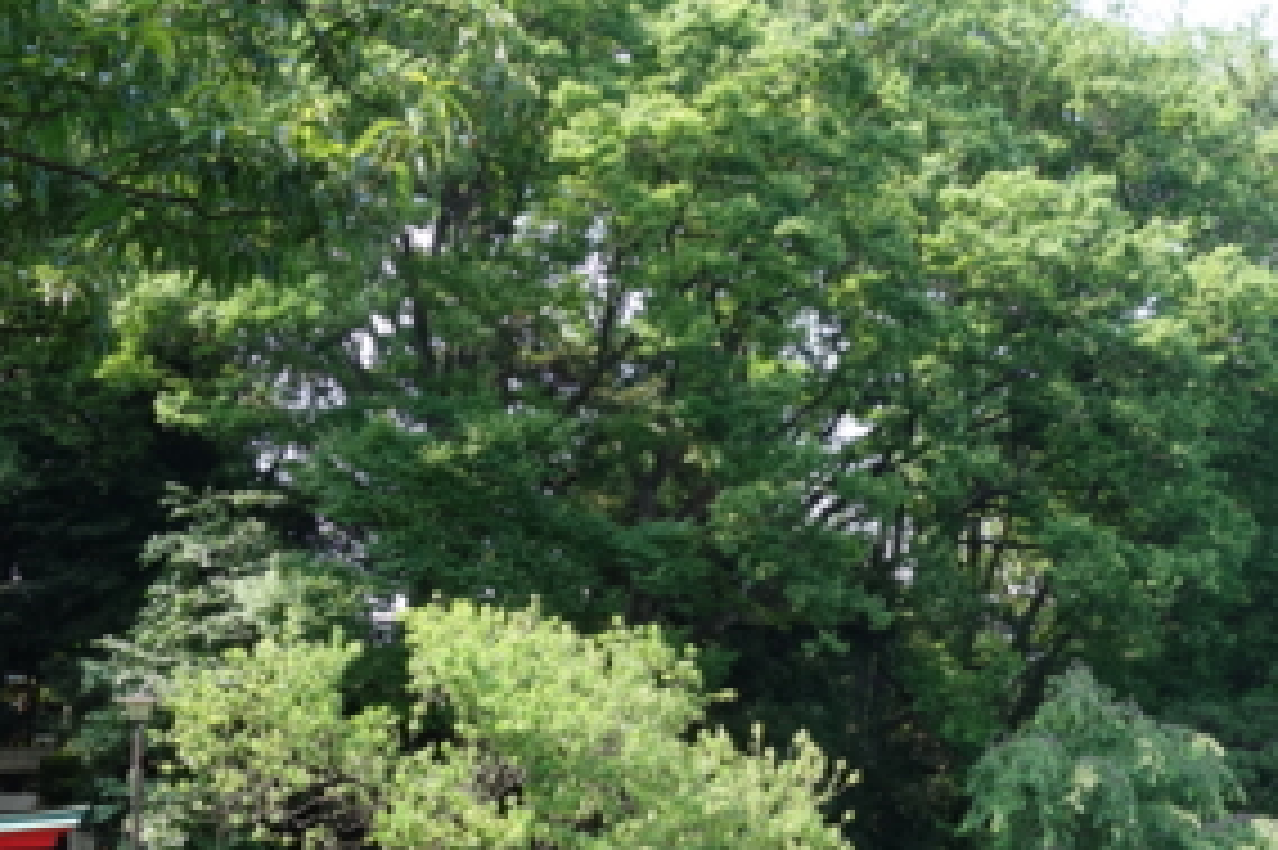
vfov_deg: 17.1
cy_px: 668
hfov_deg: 25.2
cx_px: 1026
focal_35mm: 79
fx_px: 2803
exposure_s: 1/250
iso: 320
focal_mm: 10.4
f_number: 5.6
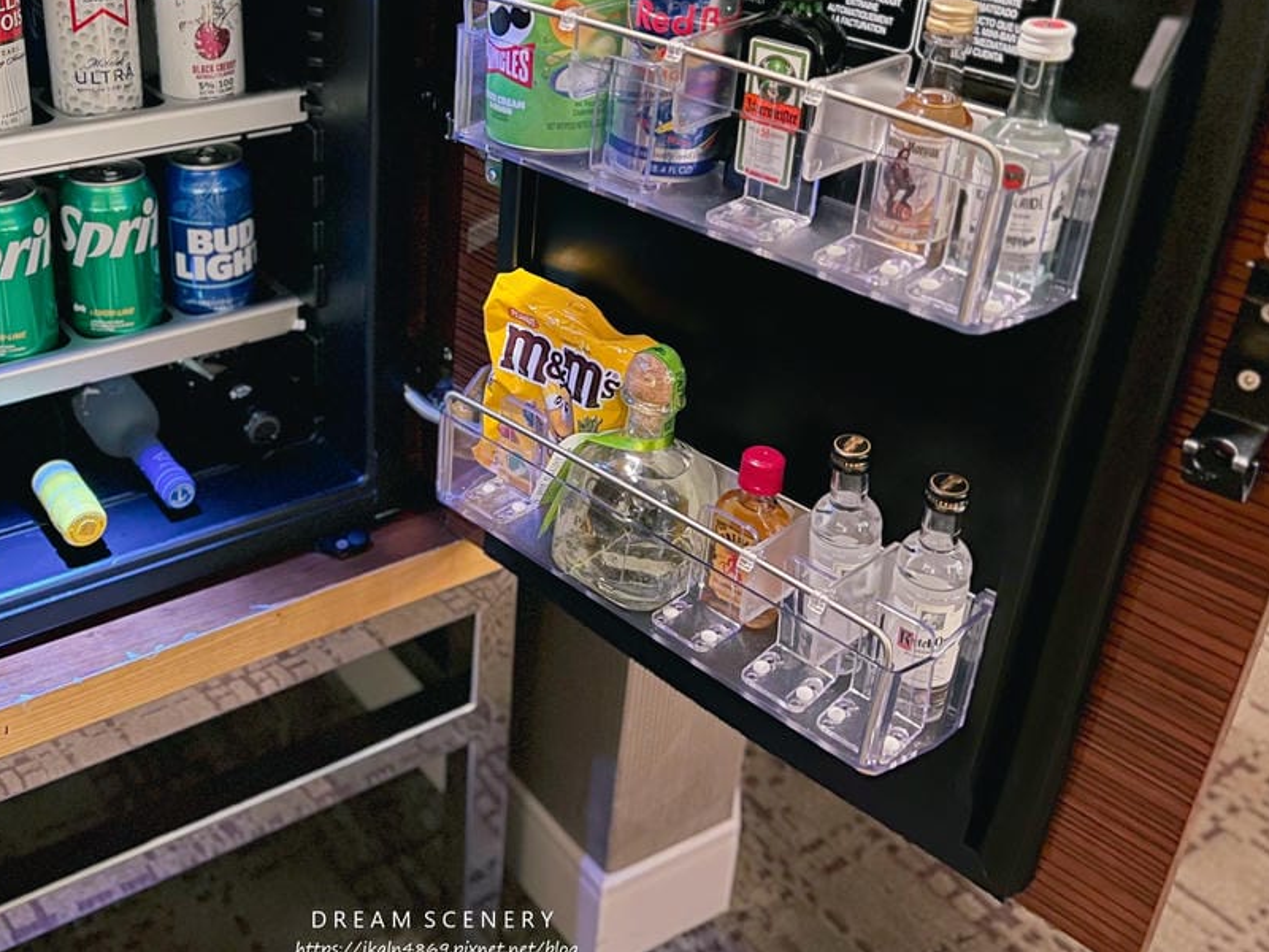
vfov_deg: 36.4
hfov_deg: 46.7
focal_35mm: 39
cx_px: 376
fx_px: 1430
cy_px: 300
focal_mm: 5.7
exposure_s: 1/11
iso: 640
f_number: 1.5
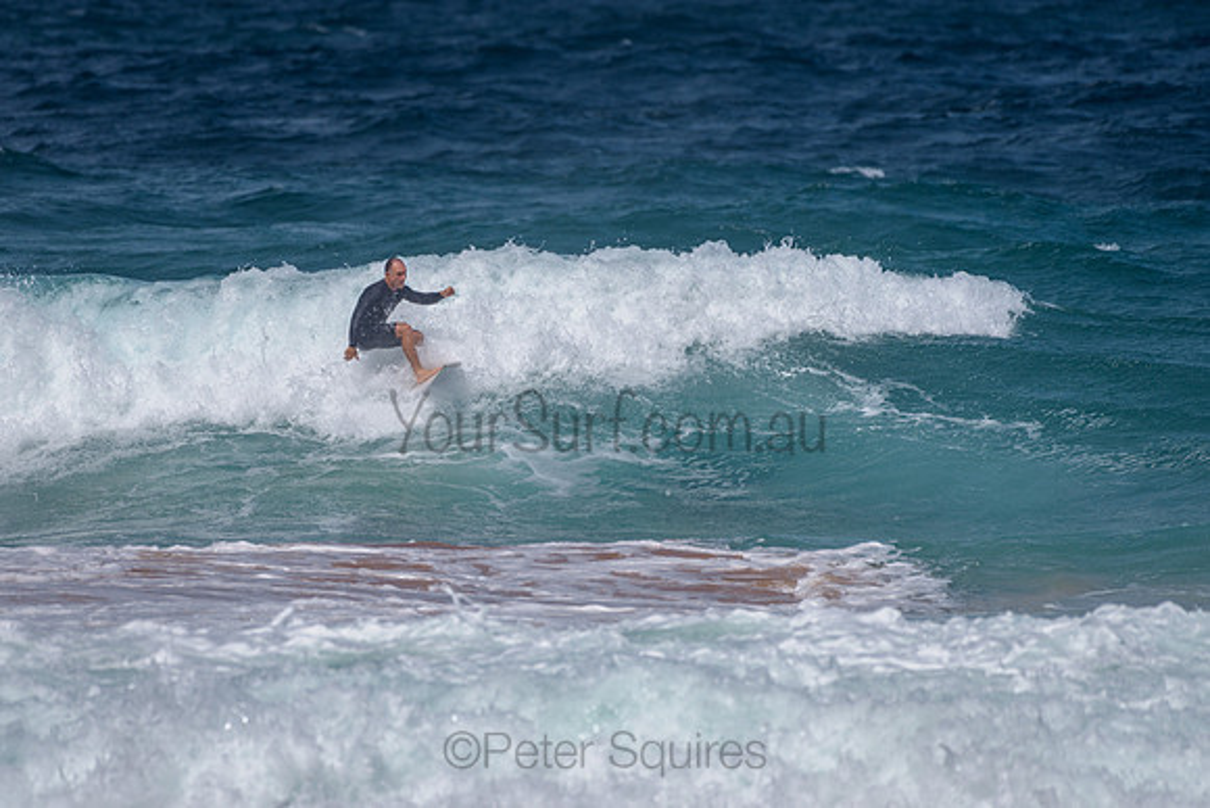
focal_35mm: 613
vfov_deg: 2.2
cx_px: 495
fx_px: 20619
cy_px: 346
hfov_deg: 3.4
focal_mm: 500
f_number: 5.6
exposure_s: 1/2000
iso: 64
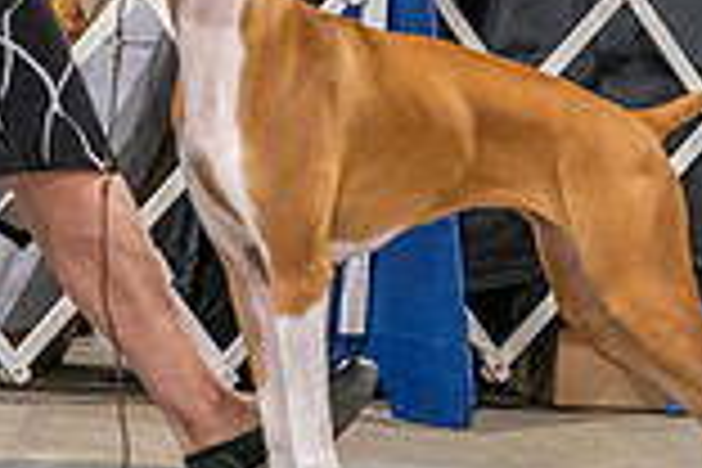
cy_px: -164
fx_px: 13883
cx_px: 387
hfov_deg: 2.9
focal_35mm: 712
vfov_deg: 1.9
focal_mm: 191
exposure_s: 1/250
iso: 6400
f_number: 3.2
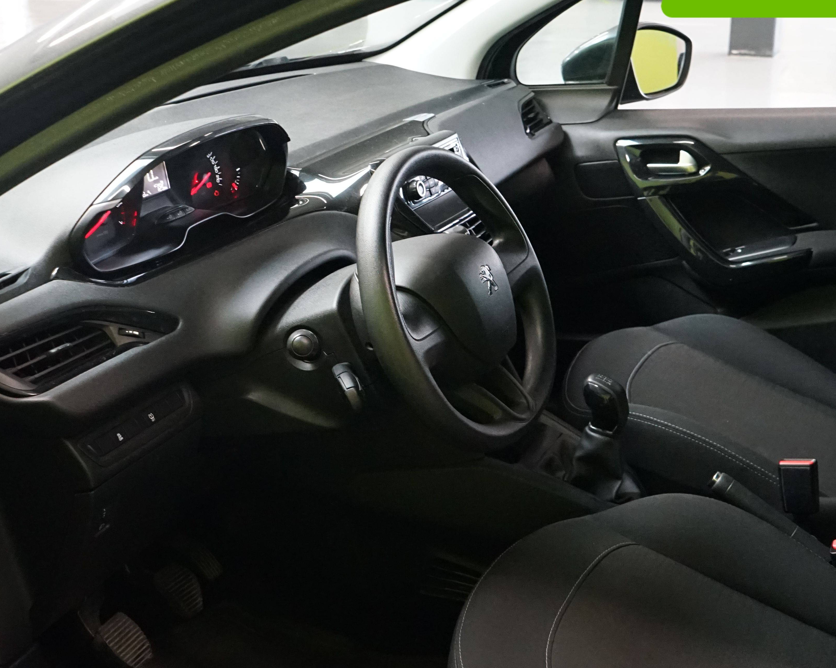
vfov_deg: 30.8
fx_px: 1212
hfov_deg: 38.0
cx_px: 465
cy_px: 353
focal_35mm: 49
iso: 5000
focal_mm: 28
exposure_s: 1/30
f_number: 7.1
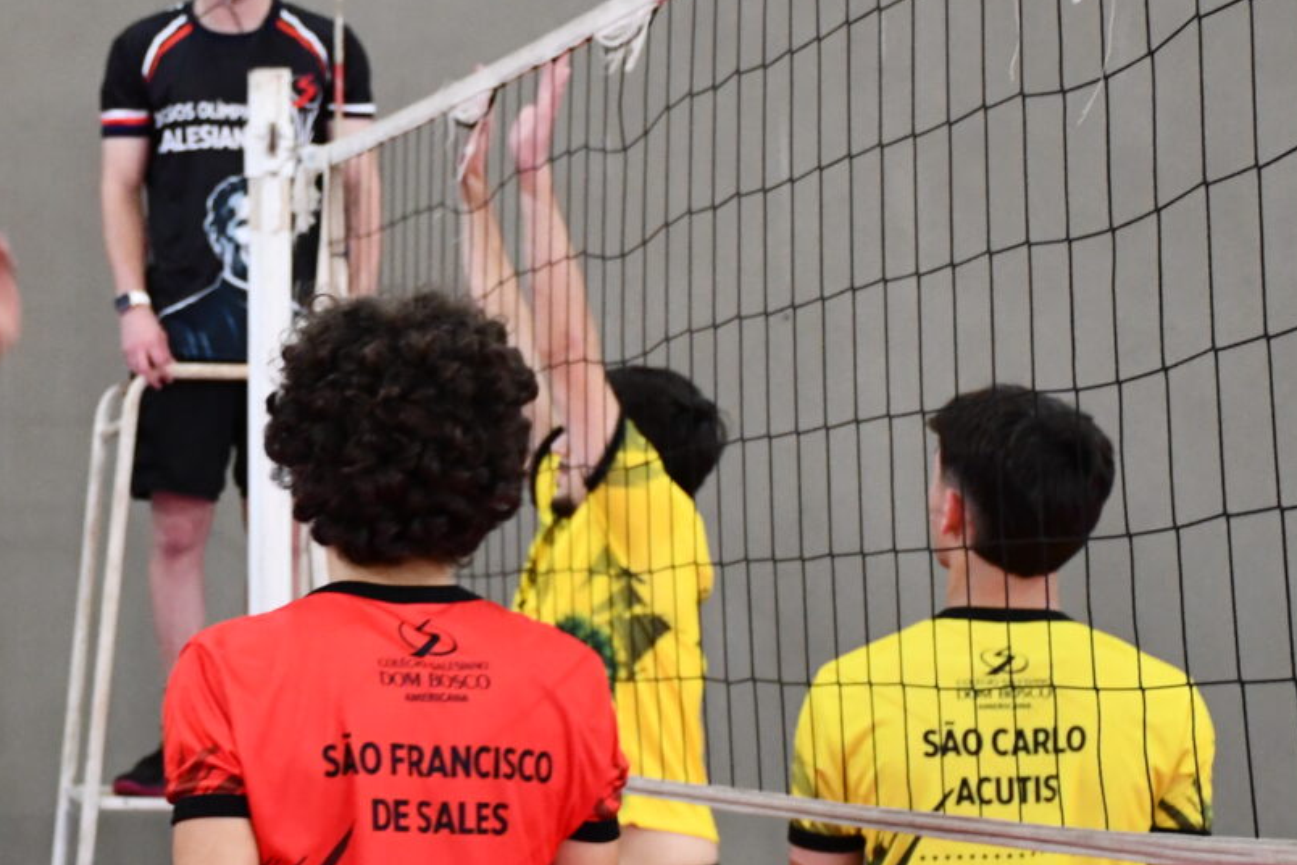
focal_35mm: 160
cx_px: 179
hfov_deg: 12.8
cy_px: 418
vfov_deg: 8.6
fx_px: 5764
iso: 2500
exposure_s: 1/125
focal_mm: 45
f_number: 4.5
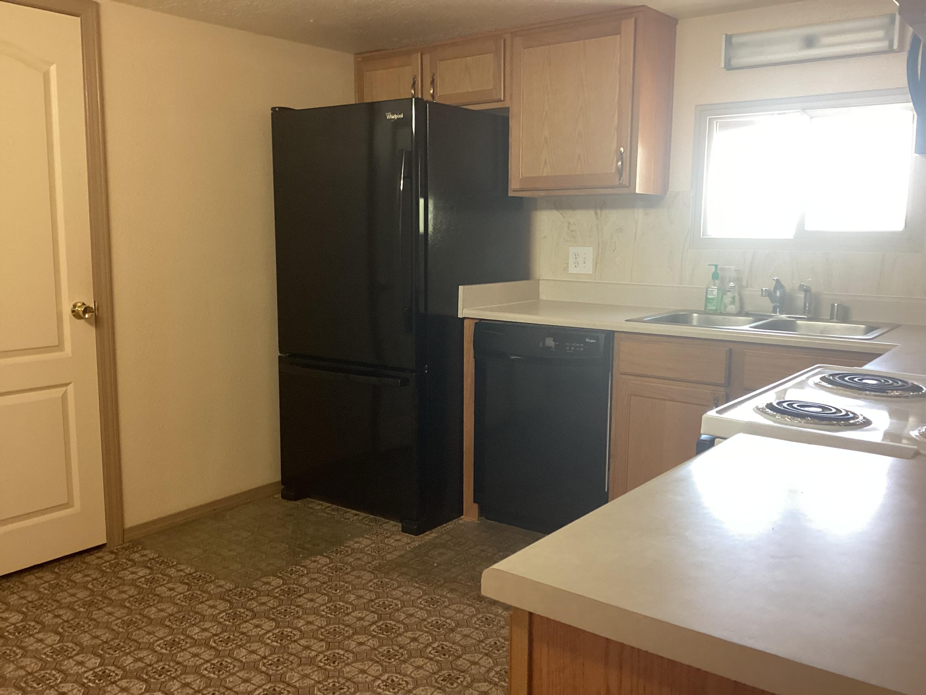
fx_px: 829
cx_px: 463
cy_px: 348
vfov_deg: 45.4
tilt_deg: -9.0
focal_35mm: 31
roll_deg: -0.8
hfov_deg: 58.4
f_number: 2.4
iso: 200
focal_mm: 3.3
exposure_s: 1/60
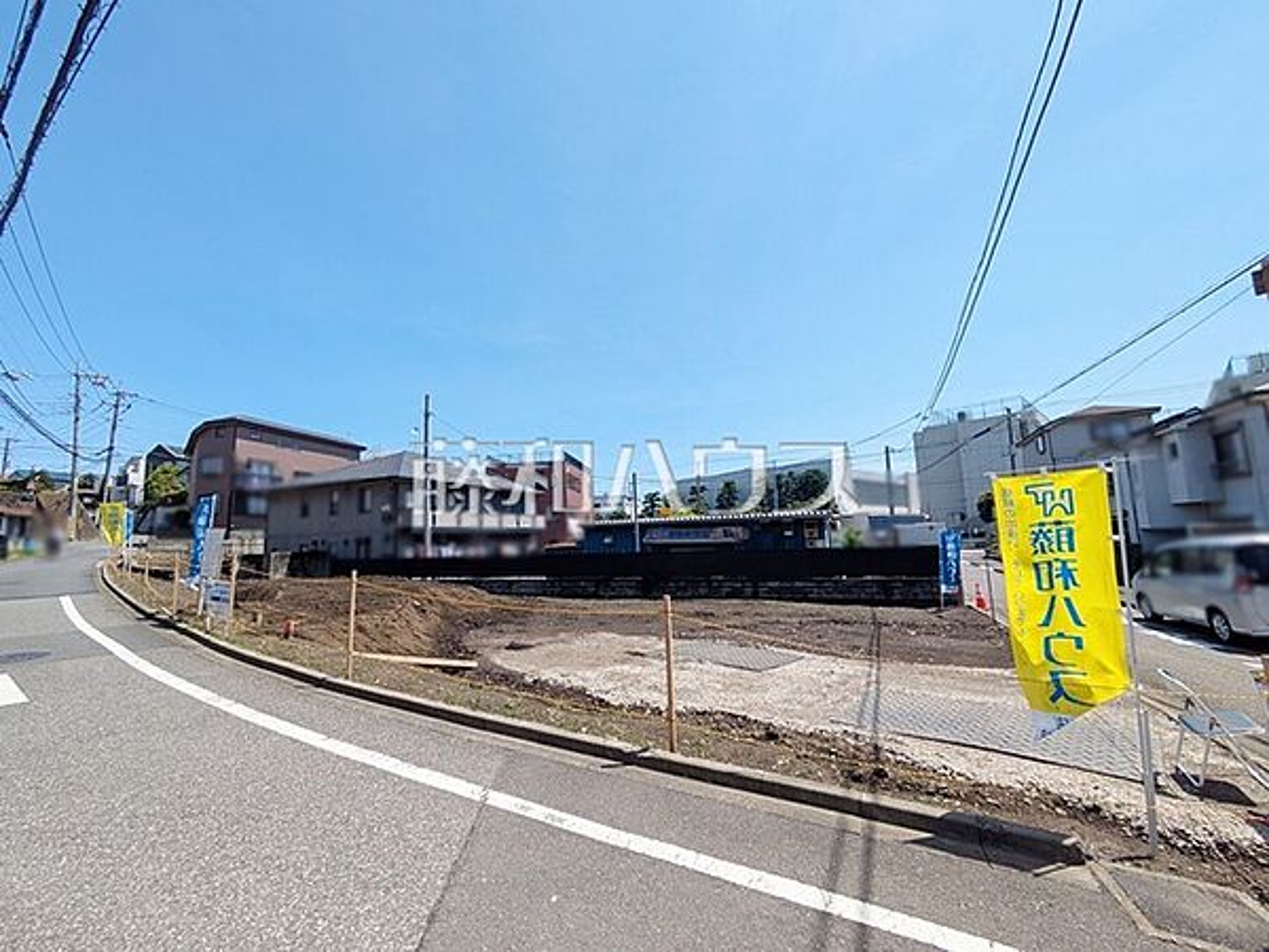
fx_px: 513
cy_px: 476
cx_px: 634
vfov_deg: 85.7
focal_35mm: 14
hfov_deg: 102.1
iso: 43
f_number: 2.2
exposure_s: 1/1783
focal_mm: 1.83
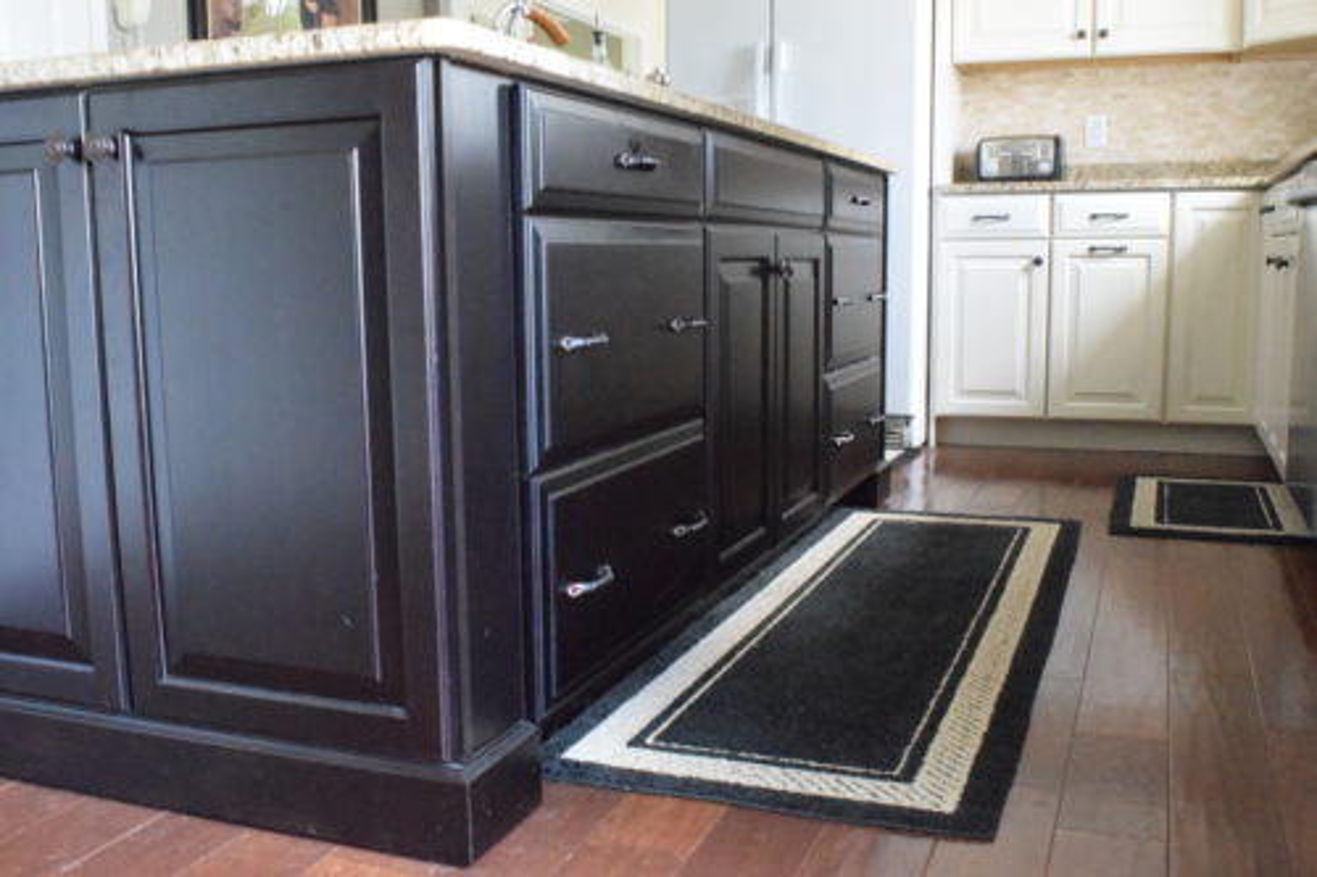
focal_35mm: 36
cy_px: 438
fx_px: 1316
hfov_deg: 53.1
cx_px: 658
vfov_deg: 36.8
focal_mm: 24
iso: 12800
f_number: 22
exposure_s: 1/10
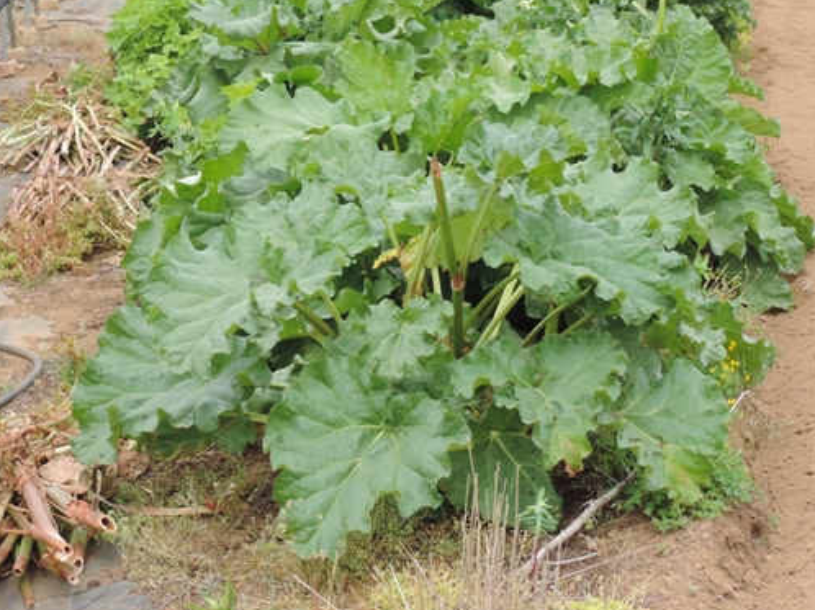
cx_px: 427
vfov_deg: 16.4
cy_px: 321
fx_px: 2118
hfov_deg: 21.8
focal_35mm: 90
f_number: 7.6
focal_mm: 12.4
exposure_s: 1/250
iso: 400
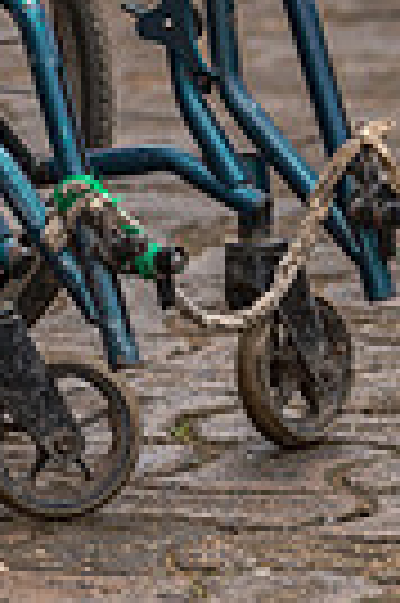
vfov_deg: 4.8
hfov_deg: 3.2
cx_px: -180
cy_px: -288
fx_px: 7185
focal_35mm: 430
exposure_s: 1/160
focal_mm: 128
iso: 125
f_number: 4
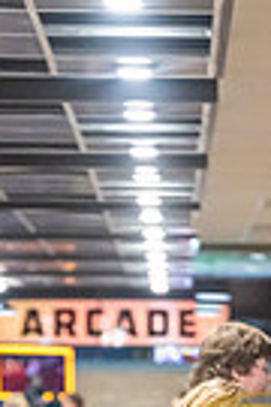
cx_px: 262
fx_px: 2642
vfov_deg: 8.6
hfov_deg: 5.9
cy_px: 585
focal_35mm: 234
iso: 4000
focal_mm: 70
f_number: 2.8
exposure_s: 1/800
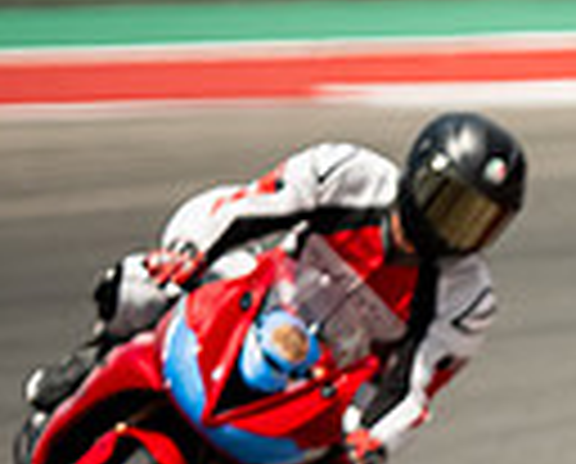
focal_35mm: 1272
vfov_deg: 1.2
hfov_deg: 1.5
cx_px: 1148
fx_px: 21734
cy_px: 728
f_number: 2
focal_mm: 200
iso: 2000
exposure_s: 1/2000
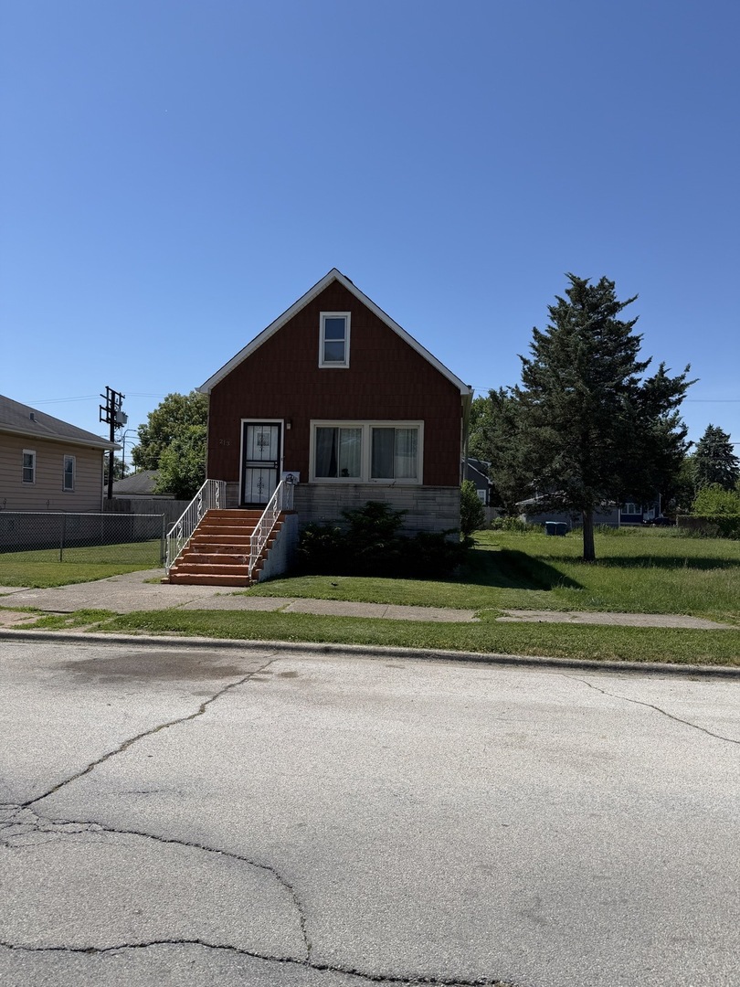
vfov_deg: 71.6
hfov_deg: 56.8
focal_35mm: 24
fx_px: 684
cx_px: 370
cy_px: 494
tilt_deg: +0.4
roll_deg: -1.0
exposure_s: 1/6173
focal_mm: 6.76
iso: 80
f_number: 1.78
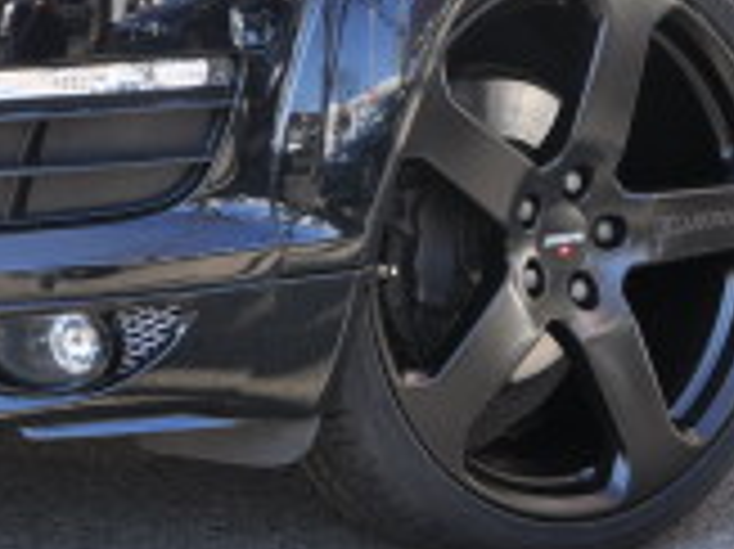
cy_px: -155
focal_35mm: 114
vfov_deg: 12.6
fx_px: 2415
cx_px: 329
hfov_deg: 17.3
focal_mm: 22
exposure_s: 1/80
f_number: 9
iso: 200
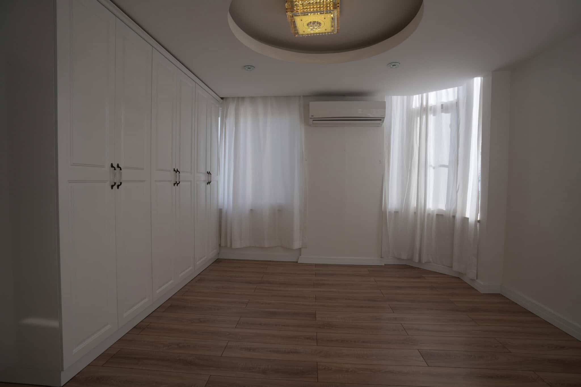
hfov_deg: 93.3
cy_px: 194
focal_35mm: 17
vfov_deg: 70.4
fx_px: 274
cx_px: 290
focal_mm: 17
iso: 100
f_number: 4.5
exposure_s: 1/200
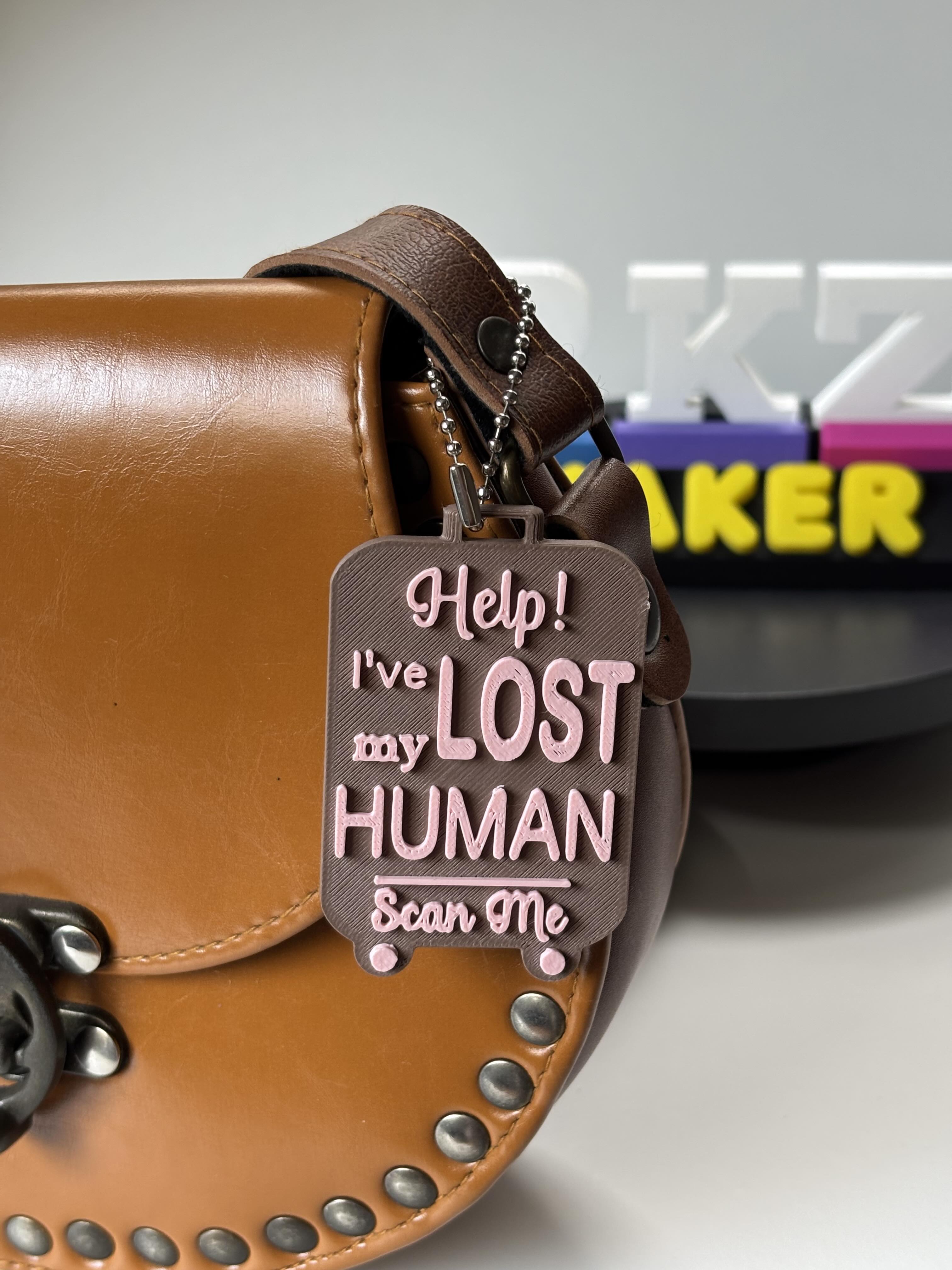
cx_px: 476
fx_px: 1907
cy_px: 635
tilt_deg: -27.6
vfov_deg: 36.8
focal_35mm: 52
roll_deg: +0.6
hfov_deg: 28.0
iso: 125
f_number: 1.6
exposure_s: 1/60
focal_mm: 5.96
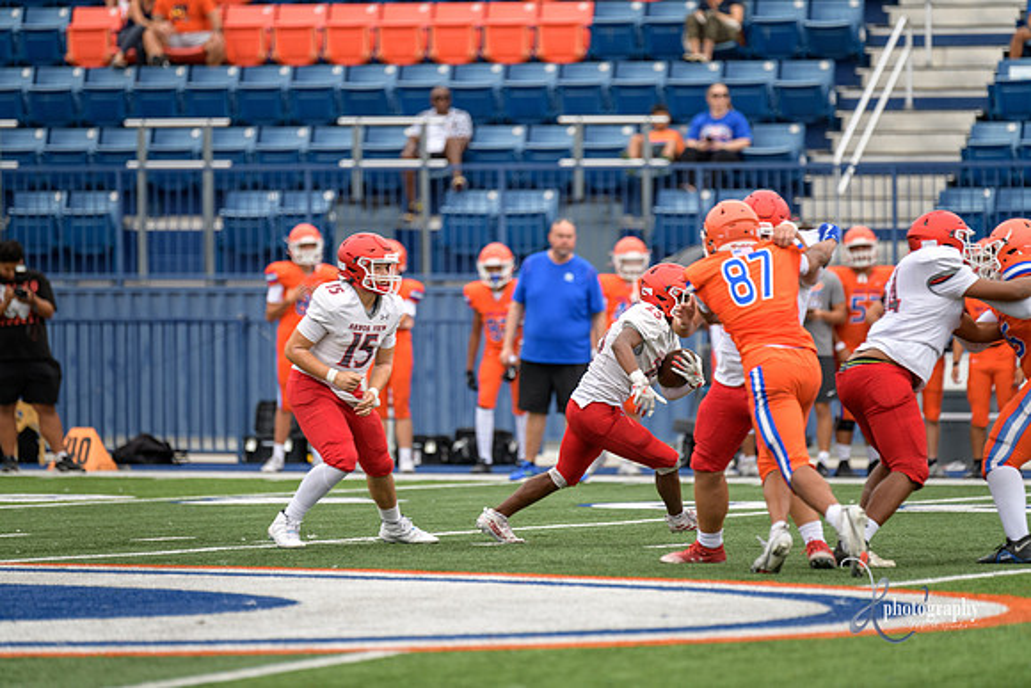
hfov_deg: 7.6
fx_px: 7734
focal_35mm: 270
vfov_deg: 5.1
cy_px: 344
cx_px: 516
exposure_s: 1/800
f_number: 2.8
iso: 400
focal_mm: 270
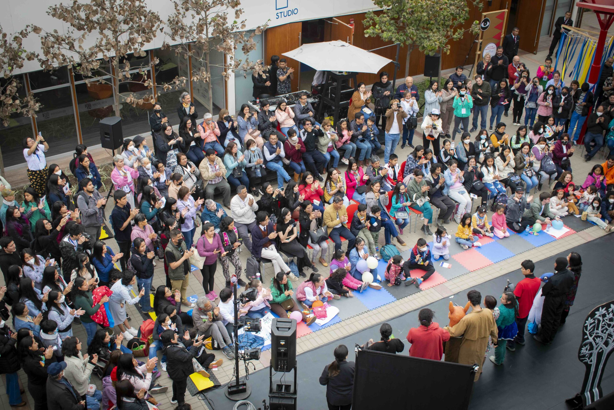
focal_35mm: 42
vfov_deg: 31.9
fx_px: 716
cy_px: 205
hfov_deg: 46.4
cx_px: 307
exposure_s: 1/160
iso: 400
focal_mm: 28
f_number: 6.3
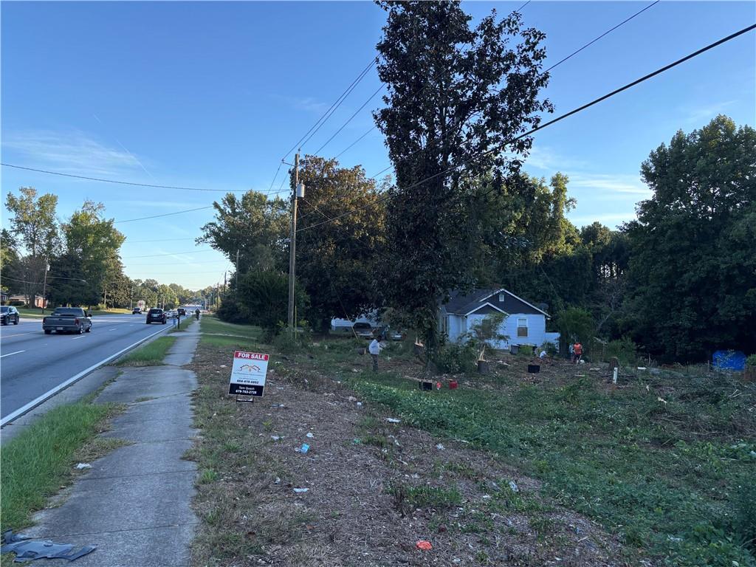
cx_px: 378
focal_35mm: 26
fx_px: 568
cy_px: 284
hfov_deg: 67.3
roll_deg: -1.1
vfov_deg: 53.1
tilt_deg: +1.9
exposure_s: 1/722
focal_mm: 5.96
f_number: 1.6
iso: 50
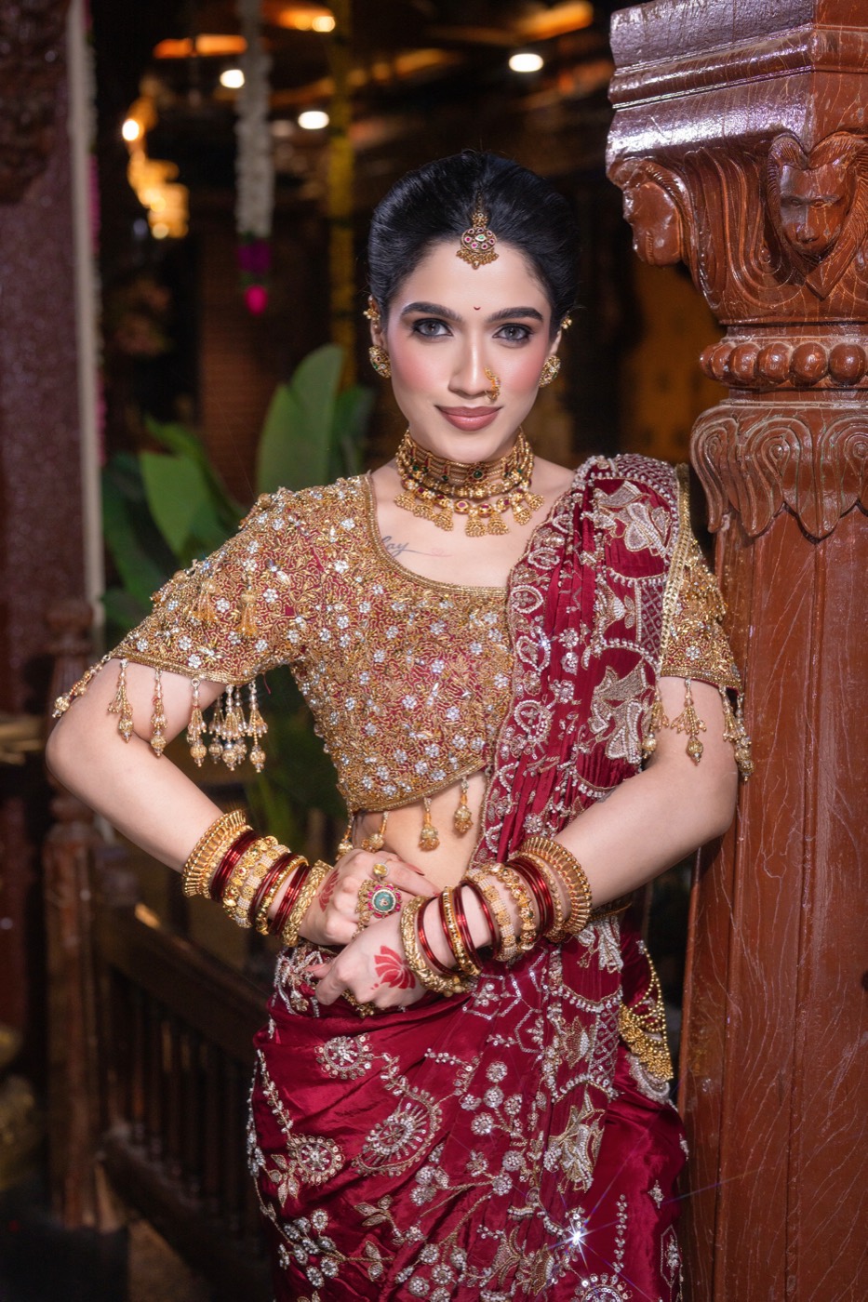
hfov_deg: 27.0
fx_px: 1809
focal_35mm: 50
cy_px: 651
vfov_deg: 39.6
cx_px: 434
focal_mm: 50
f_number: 3.2
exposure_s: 1/400
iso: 320
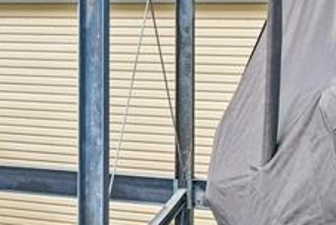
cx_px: -123
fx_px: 925
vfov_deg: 13.6
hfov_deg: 18.8
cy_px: -10
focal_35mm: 99
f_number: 2.8
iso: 120
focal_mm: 8.4
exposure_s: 1/2000
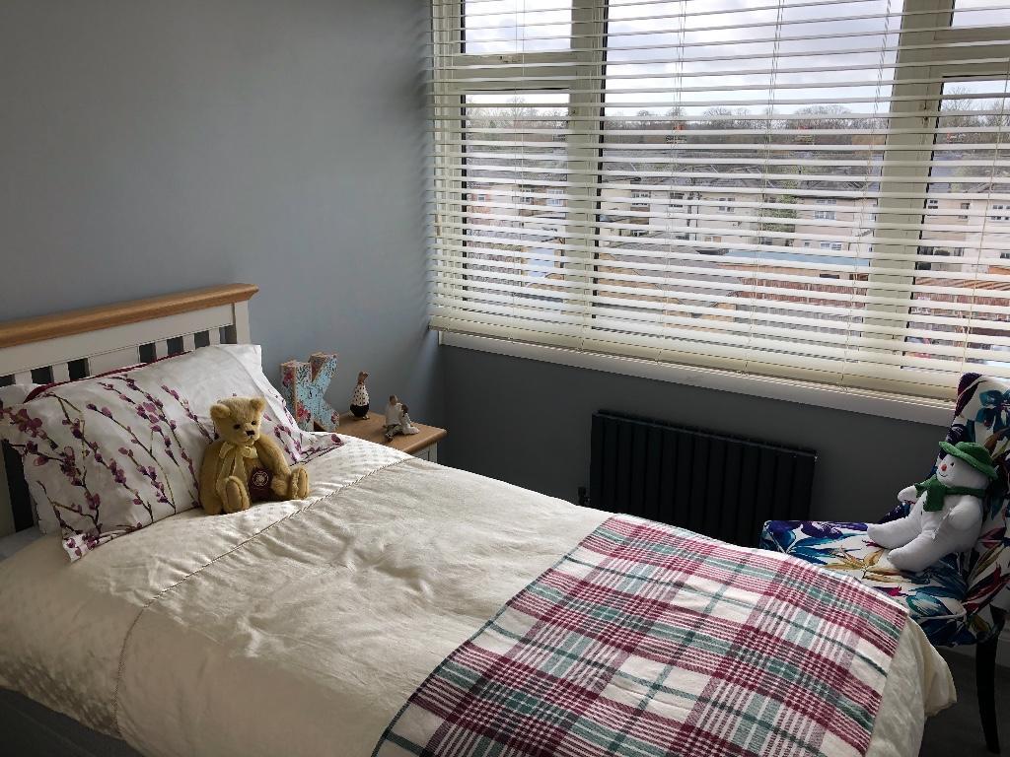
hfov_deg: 63.4
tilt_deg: -15.6
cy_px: 378
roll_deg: +0.4
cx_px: 505
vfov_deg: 49.7
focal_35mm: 28
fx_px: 817
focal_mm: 4
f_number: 1.8
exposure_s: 1/124
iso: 20
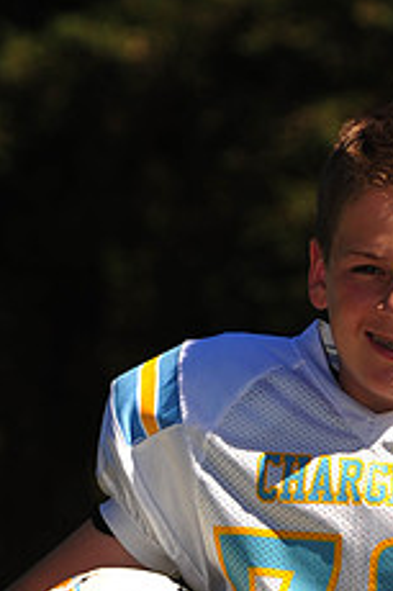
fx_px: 6215
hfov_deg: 3.6
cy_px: 678
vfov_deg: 5.4
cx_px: 288
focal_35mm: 379
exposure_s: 1/1000
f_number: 5
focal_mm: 150
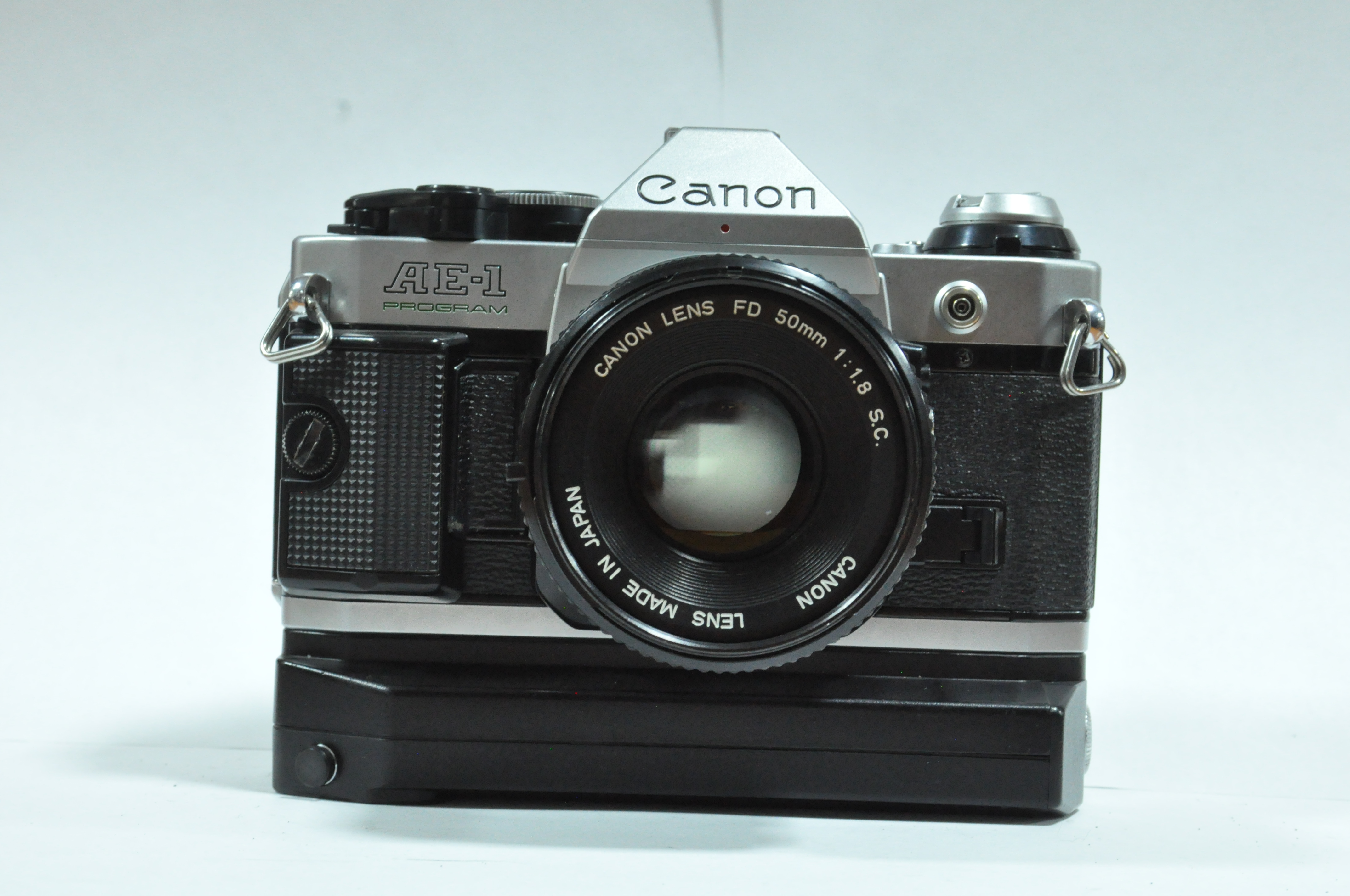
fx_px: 2697
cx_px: 675
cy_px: 448
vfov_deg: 18.9
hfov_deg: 28.1
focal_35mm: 72
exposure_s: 1/20
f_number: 13
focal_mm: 48
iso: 3200
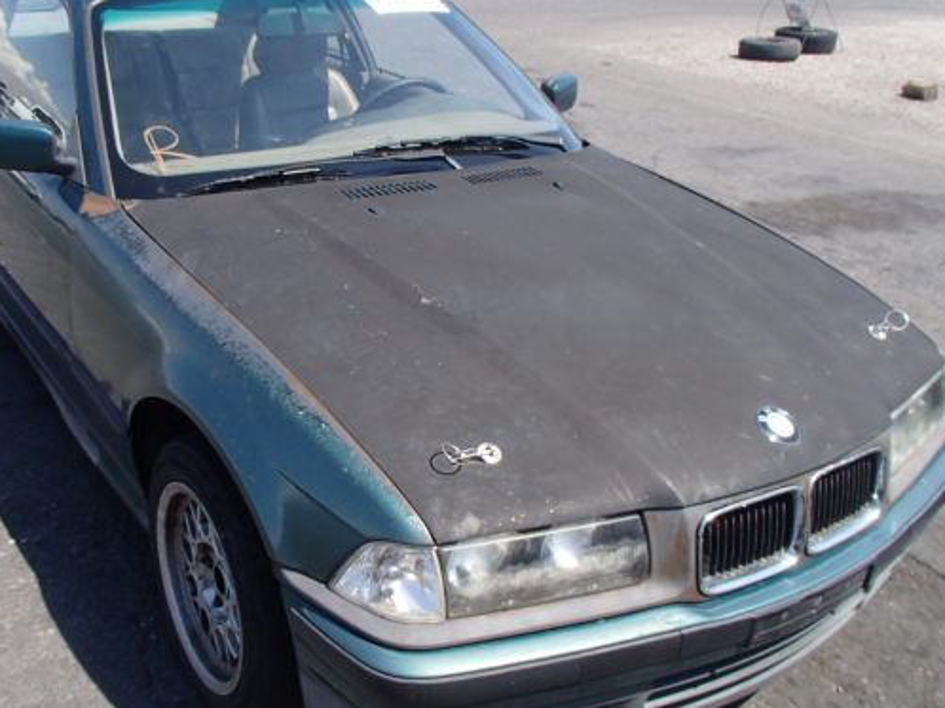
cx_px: 393
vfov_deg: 39.6
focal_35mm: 36
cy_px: 363
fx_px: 982
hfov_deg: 51.1
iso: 100
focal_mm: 5
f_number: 3.9
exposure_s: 1/500
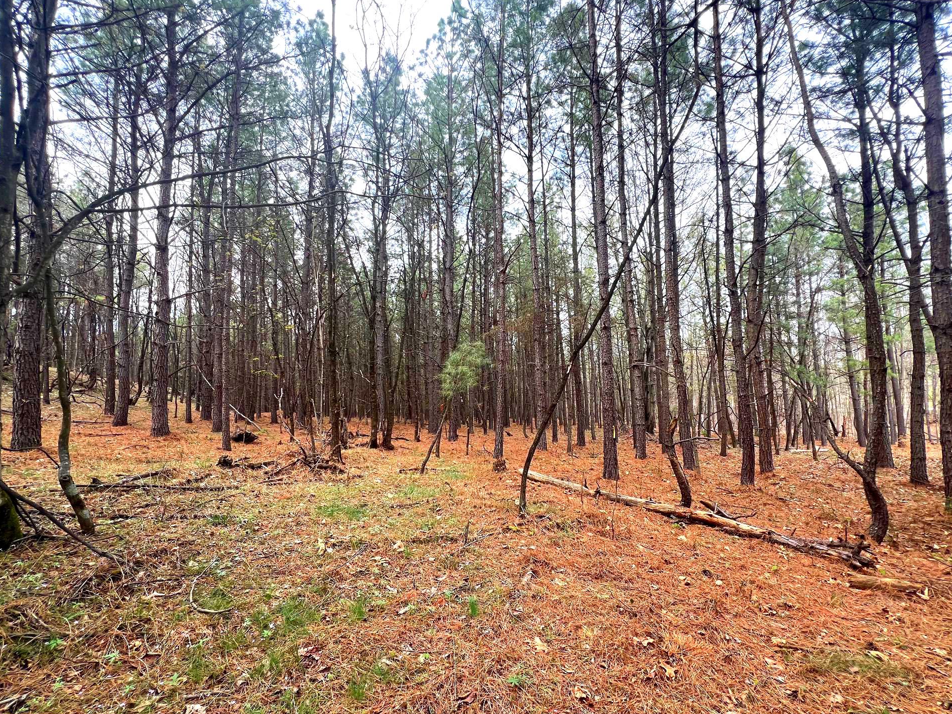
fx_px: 385
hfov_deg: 102.1
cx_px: 485
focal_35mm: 14
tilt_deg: +2.1
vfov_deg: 85.6
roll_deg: +1.0
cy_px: 373
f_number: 1.8
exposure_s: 1/128
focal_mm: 1.57
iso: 32
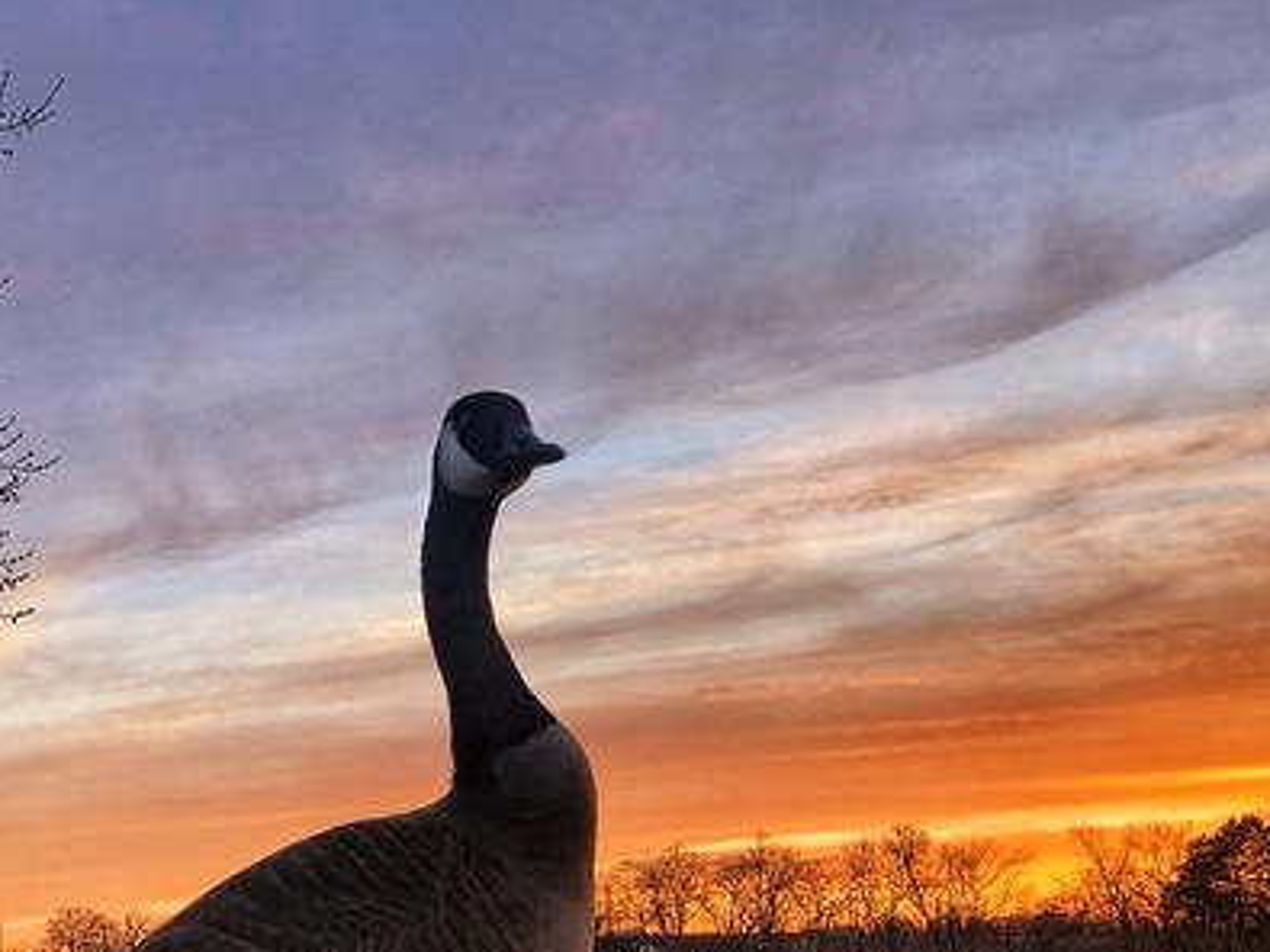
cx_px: 585
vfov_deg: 28.0
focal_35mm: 51
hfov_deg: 37.5
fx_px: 1871
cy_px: 762
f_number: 1.8
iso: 20
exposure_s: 1/154
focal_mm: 3.99
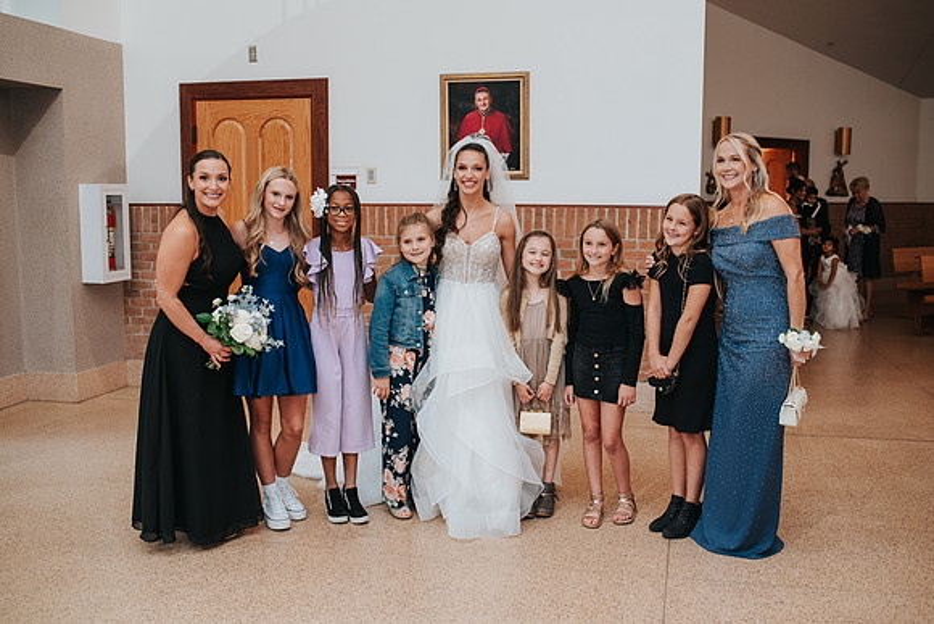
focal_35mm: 36
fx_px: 932
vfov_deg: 37.0
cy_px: 312
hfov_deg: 53.2
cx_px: 475
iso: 1000
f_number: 2.8
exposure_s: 1/125
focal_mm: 35
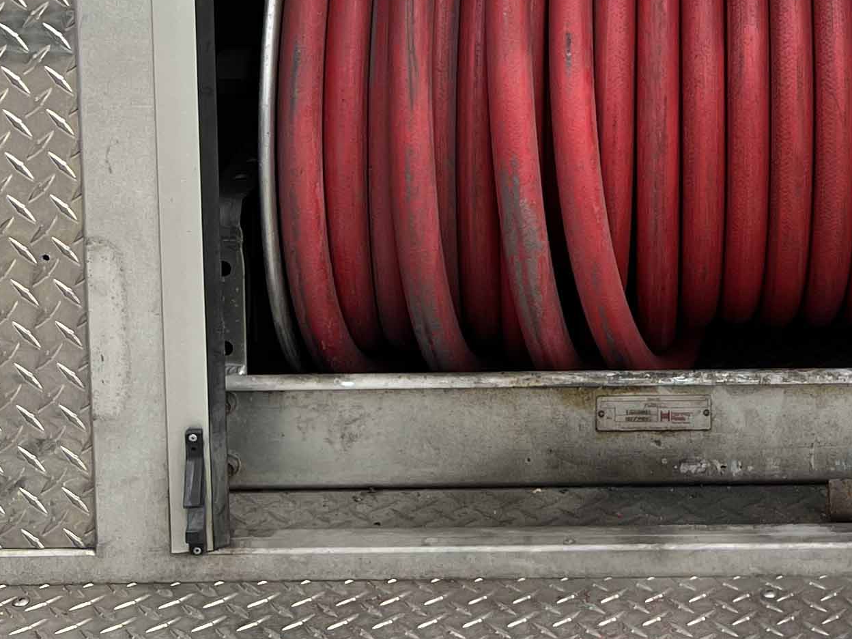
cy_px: -294
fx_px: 2067
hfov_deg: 22.7
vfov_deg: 16.2
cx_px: 776
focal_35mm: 84
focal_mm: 5.7
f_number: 1.5
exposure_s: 1/2353
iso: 50
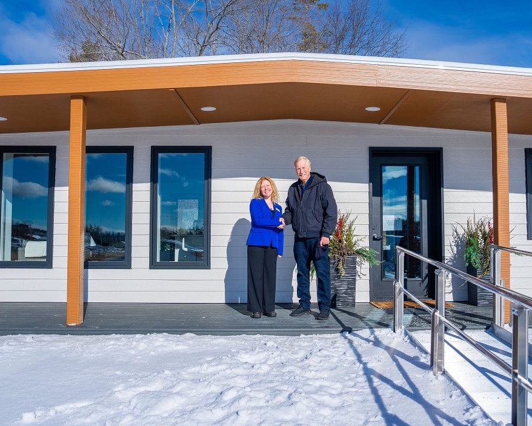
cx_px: 292
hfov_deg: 58.6
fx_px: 473
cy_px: 216
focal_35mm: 30
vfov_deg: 48.5
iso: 200
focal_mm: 26
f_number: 2.8
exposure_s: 1/6400
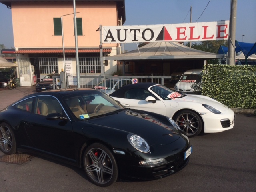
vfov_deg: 46.8
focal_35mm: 30
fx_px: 222
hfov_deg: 60.0
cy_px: 96
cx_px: 128
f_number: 2.2
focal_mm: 4.12
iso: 40
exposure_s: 1/2160
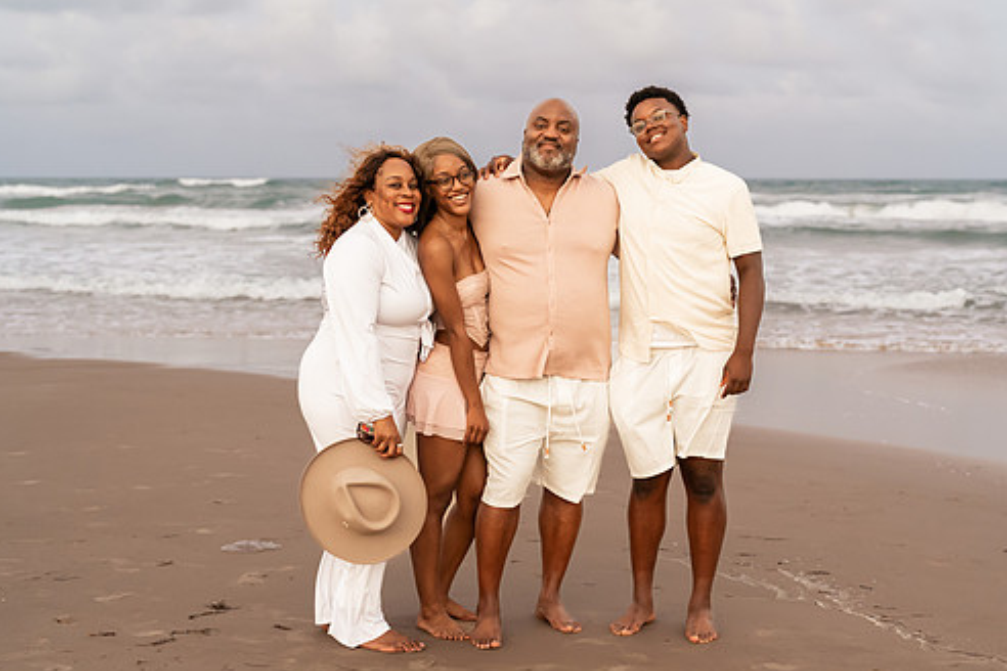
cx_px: 553
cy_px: 345
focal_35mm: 59
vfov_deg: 23.0
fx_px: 1650
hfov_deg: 33.9
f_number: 2.8
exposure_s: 1/200
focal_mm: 50
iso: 3200
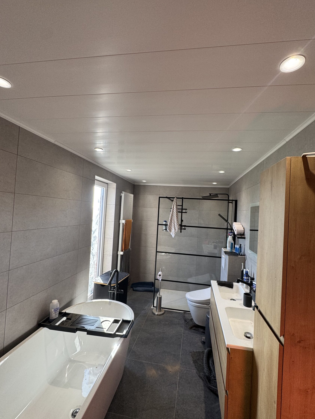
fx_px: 194
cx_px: 165
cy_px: 209
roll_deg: -2.8
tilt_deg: +2.1
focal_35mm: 16
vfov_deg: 94.5
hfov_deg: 78.1
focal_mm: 2.22
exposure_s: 1/100
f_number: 2.2
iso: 80
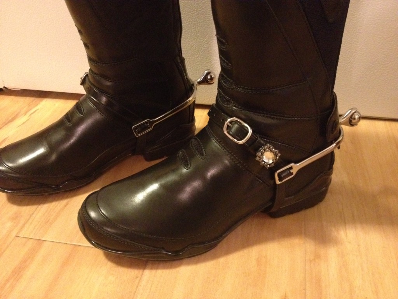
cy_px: 150
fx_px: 402
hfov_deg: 52.6
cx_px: 199
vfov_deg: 40.7
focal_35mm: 35
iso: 800
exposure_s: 1/15
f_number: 2.4
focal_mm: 4.28
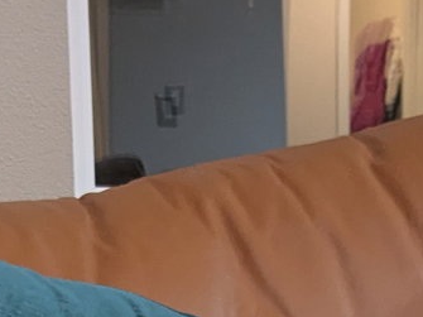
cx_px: 153
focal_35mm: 129
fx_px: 1576
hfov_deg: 15.3
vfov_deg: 10.4
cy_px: 672
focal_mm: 4.38
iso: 374
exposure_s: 1/24
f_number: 1.73
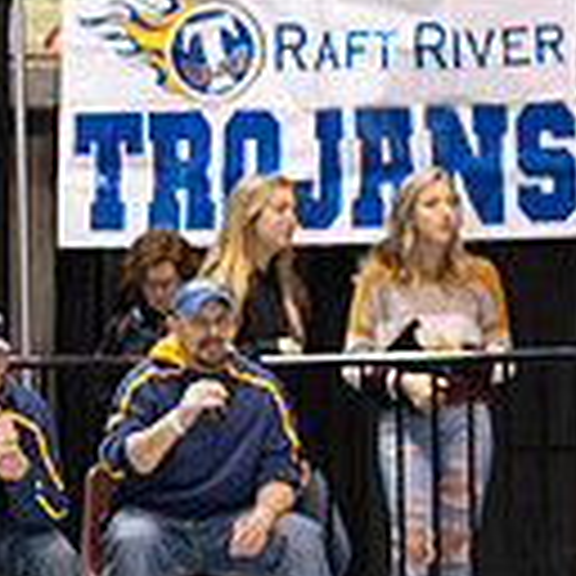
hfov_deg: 5.2
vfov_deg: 5.4
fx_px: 6156
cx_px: 1282
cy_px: 236
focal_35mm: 327
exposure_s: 1/500
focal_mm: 85
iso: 2500
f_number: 1.8
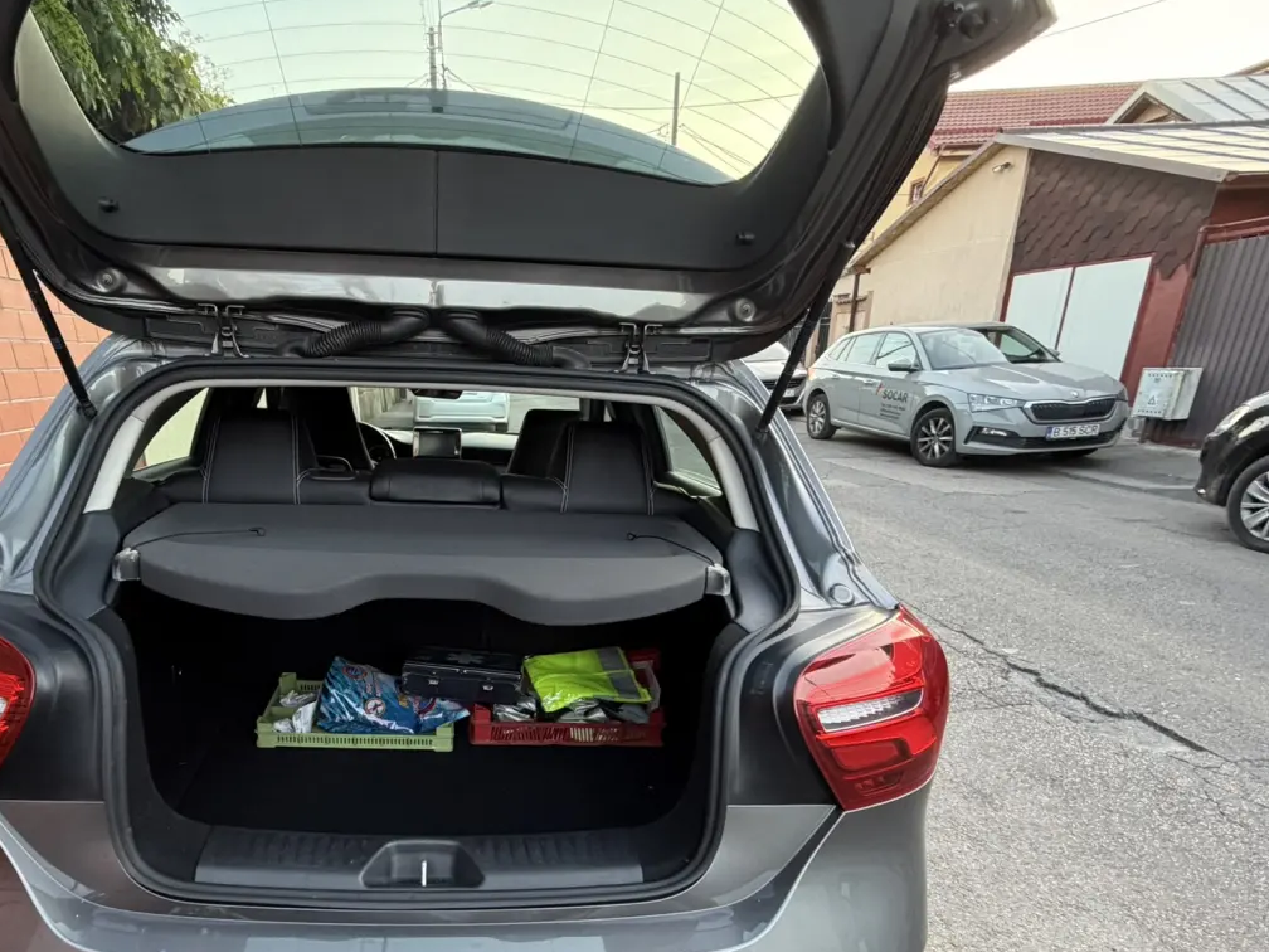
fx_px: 733
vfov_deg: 63.8
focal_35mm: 20
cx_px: 483
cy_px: 657
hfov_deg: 80.4
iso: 320
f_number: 2.2
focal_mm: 2.22
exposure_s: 1/121
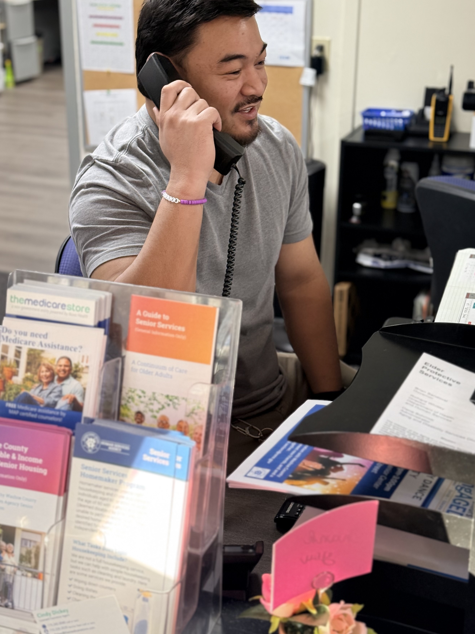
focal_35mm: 55
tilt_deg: -19.5
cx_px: 247
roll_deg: -1.2
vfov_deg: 34.9
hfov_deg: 26.6
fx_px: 1006
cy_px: 278
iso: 160
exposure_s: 1/60
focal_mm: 6.76
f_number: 1.78
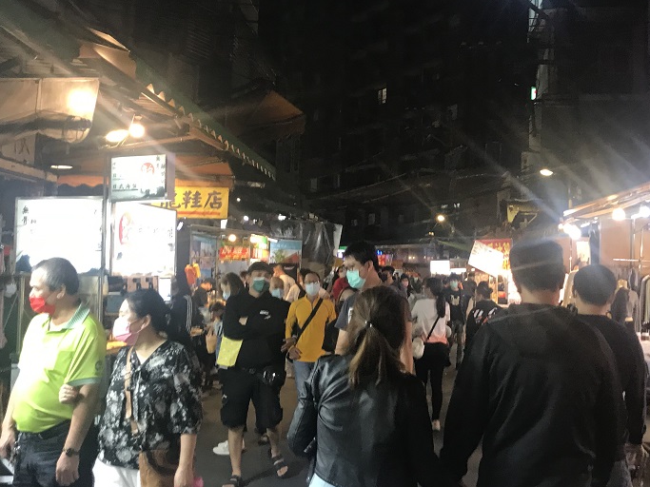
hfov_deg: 45.7
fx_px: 770
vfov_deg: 35.1
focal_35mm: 41
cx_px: 369
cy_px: 225
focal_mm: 3.99
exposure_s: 1/30
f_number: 1.8
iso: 40
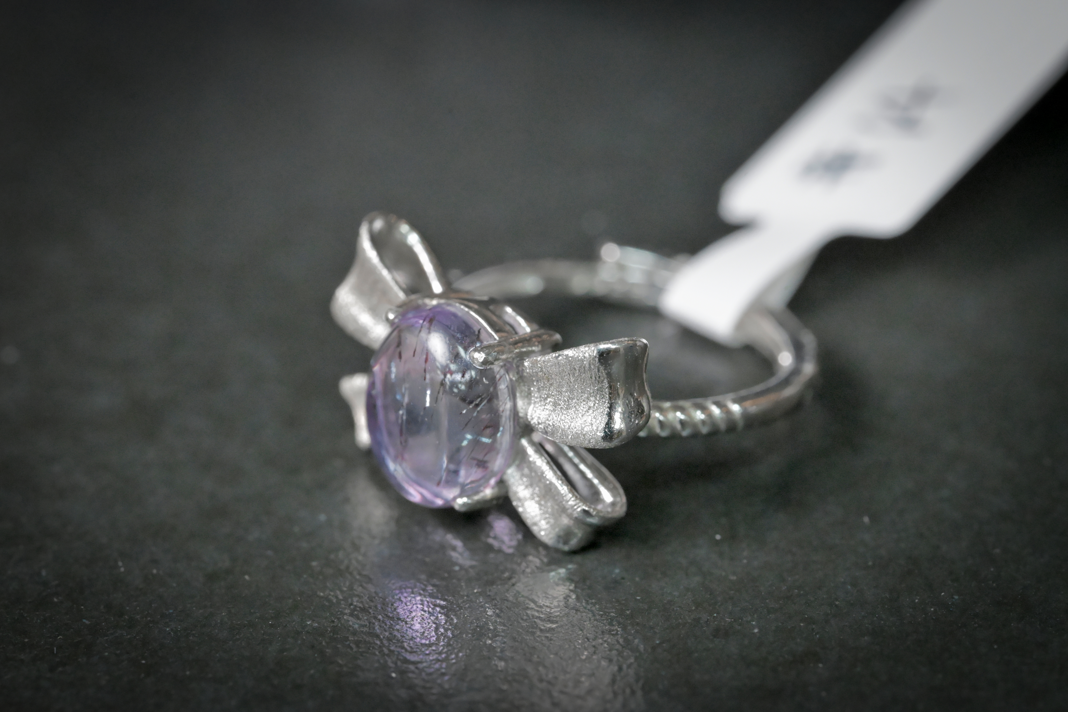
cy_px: 356
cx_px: 534
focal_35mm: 105
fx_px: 3115
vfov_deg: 13.0
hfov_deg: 19.5
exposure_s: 1/125
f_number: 16
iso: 11400
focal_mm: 105
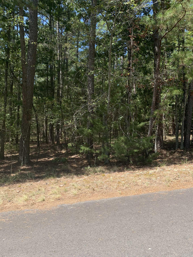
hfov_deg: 53.1
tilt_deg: -2.4
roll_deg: -1.5
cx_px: 96
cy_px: 128
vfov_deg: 67.3
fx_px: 193
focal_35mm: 26
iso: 25
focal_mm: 4.25
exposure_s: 1/1490
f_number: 1.8
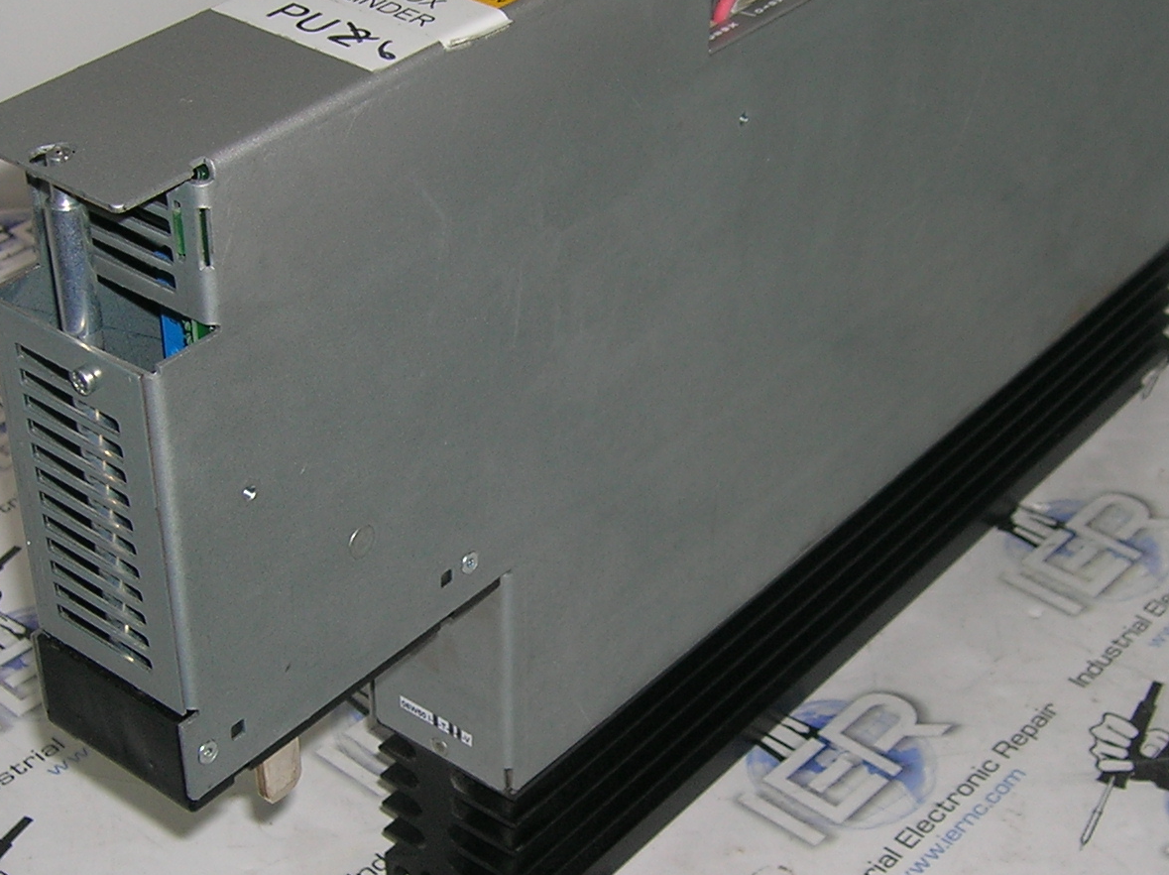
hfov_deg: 29.4
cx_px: 596
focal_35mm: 66
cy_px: 463
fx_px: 2227
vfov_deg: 22.2
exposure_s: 1/60.1
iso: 50
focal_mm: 5.7
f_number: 2.9
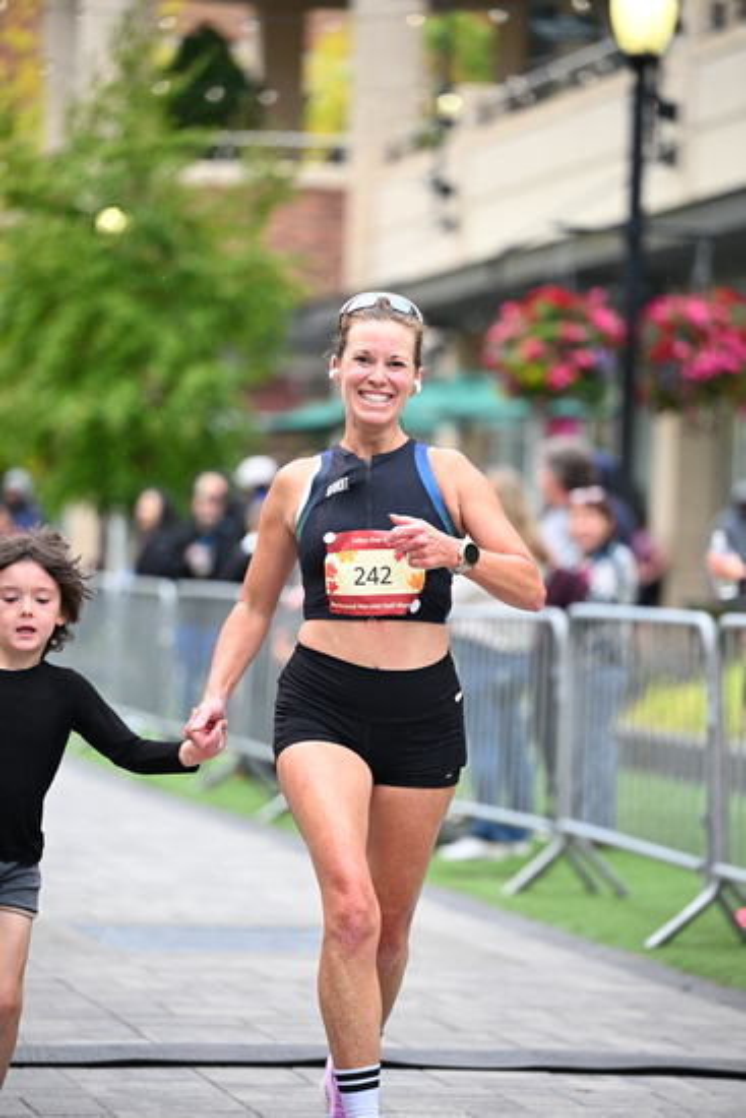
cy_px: 559
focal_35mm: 140
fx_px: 4349
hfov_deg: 9.8
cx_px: 373
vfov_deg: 14.6
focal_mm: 140
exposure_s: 1/1600
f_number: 2.8
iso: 1250
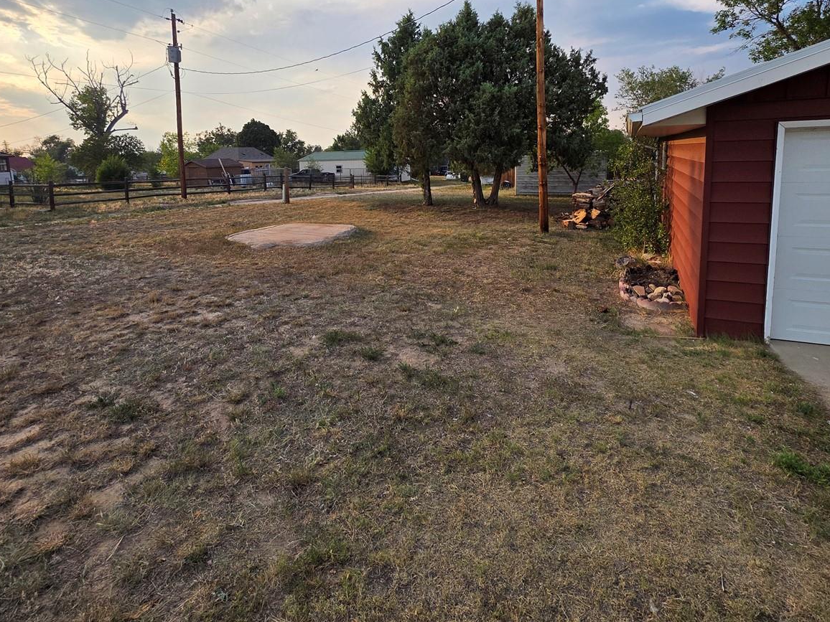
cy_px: 215
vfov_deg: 69.9
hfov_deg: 87.8
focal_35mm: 18
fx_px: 432
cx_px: 419
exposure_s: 1/2000
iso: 80
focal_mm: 2.2
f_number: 1.9
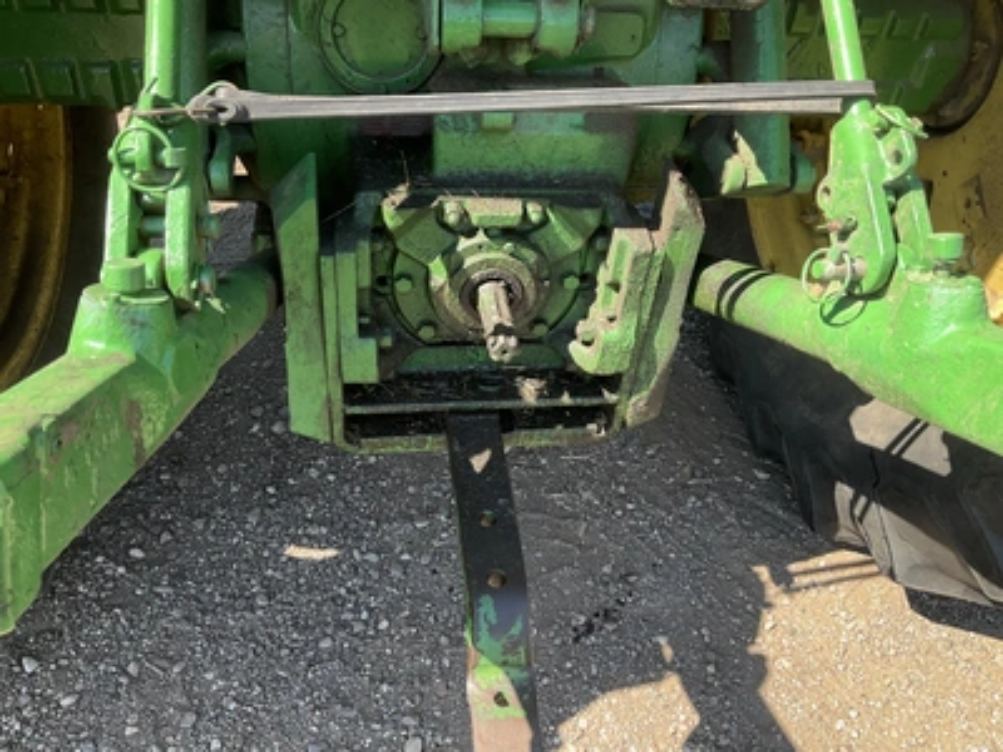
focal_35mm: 29
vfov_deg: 48.2
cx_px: 502
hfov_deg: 61.7
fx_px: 840
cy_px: 376
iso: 25
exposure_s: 1/281
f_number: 1.8
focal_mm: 3
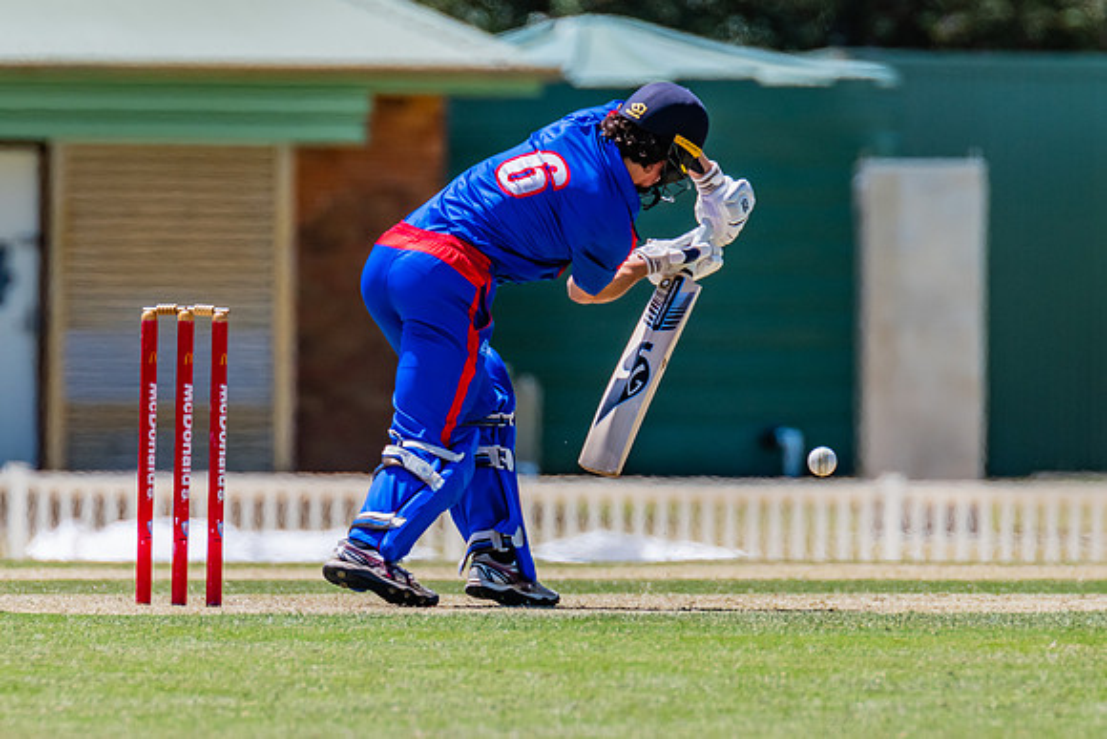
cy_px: 342
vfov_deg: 1.4
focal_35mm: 955
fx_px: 29383
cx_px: 427
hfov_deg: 2.2
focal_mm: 600
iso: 640
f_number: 8
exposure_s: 1/2000
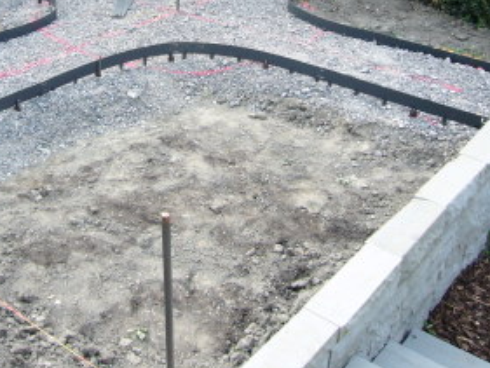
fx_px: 722
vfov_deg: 27.6
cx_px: 169
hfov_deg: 37.1
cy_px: 42
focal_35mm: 51
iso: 80
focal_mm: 4.6
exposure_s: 1/100
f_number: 2.8
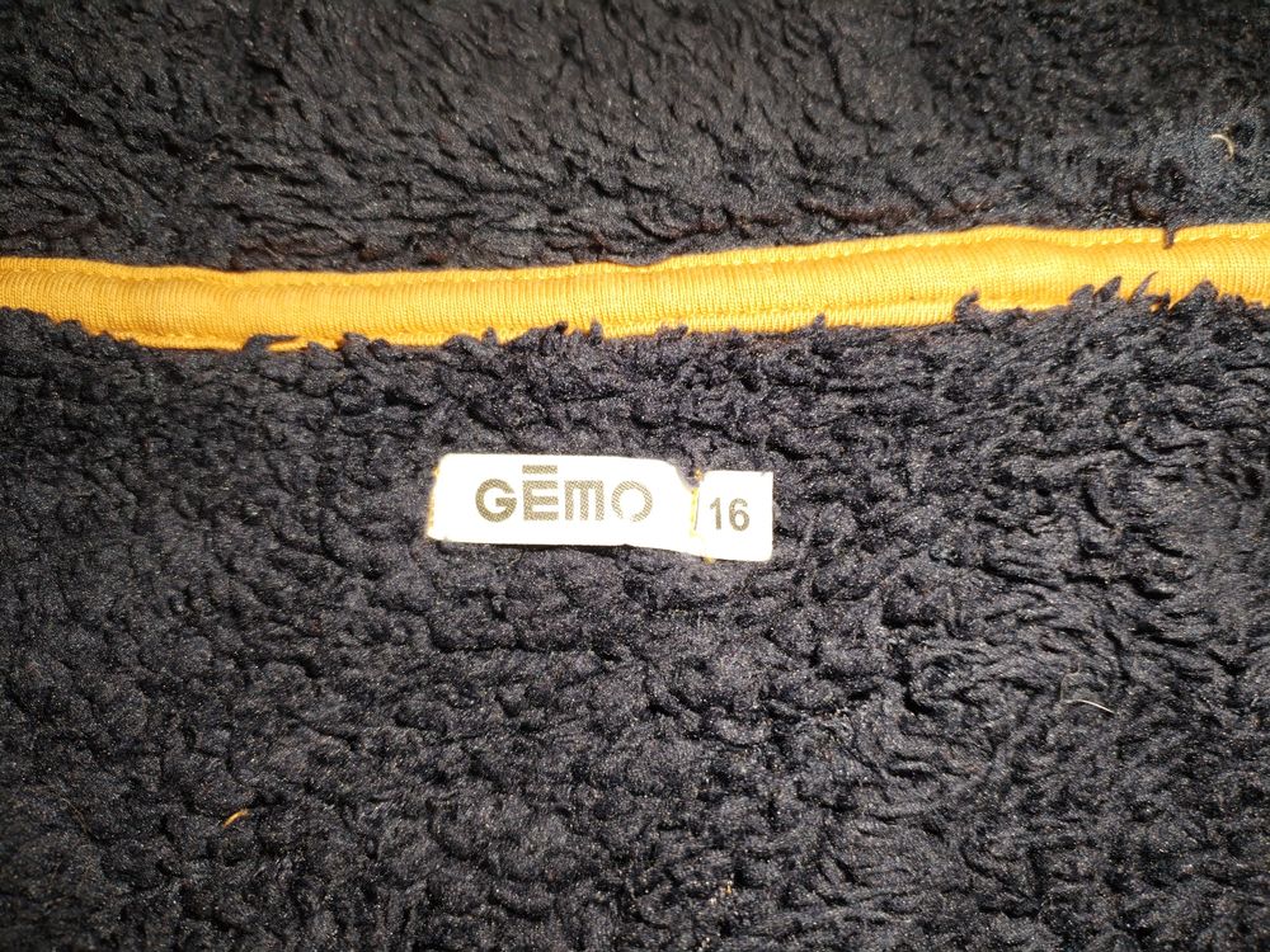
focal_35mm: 26
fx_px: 954
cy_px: 476
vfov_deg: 53.1
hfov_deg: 67.3
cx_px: 635
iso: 390
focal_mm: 4.75
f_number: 1.8
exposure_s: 1/33.3
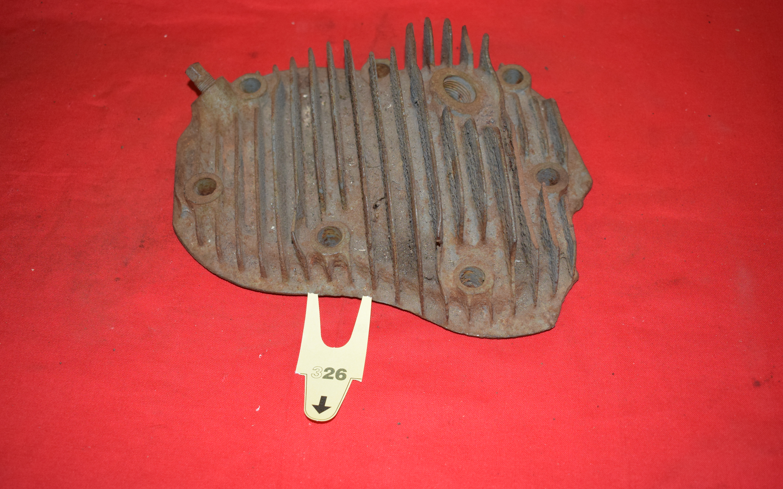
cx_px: 392
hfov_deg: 49.3
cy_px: 245
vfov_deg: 32.0
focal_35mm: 40
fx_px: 854
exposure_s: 1/200
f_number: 5
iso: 1250
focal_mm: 26
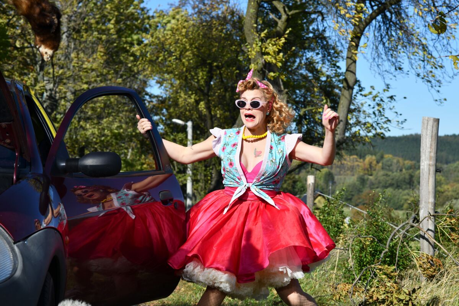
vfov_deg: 16.1
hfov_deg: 23.9
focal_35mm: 85
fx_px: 1084
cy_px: 153
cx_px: 230
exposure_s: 1/640
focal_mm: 85
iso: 100
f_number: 9
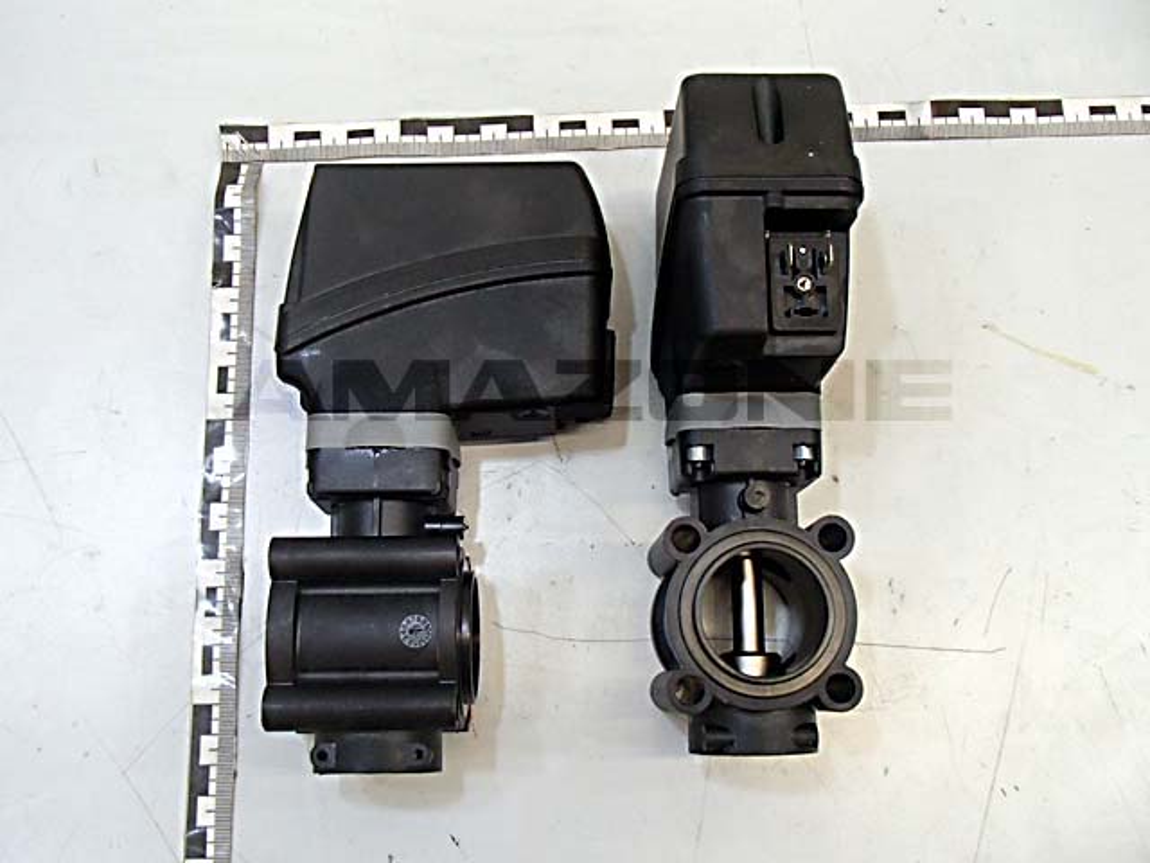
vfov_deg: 37.7
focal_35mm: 38
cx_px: 575
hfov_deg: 49.0
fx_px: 1262
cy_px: 432
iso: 500
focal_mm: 6.83
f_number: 4.6
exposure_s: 1/40
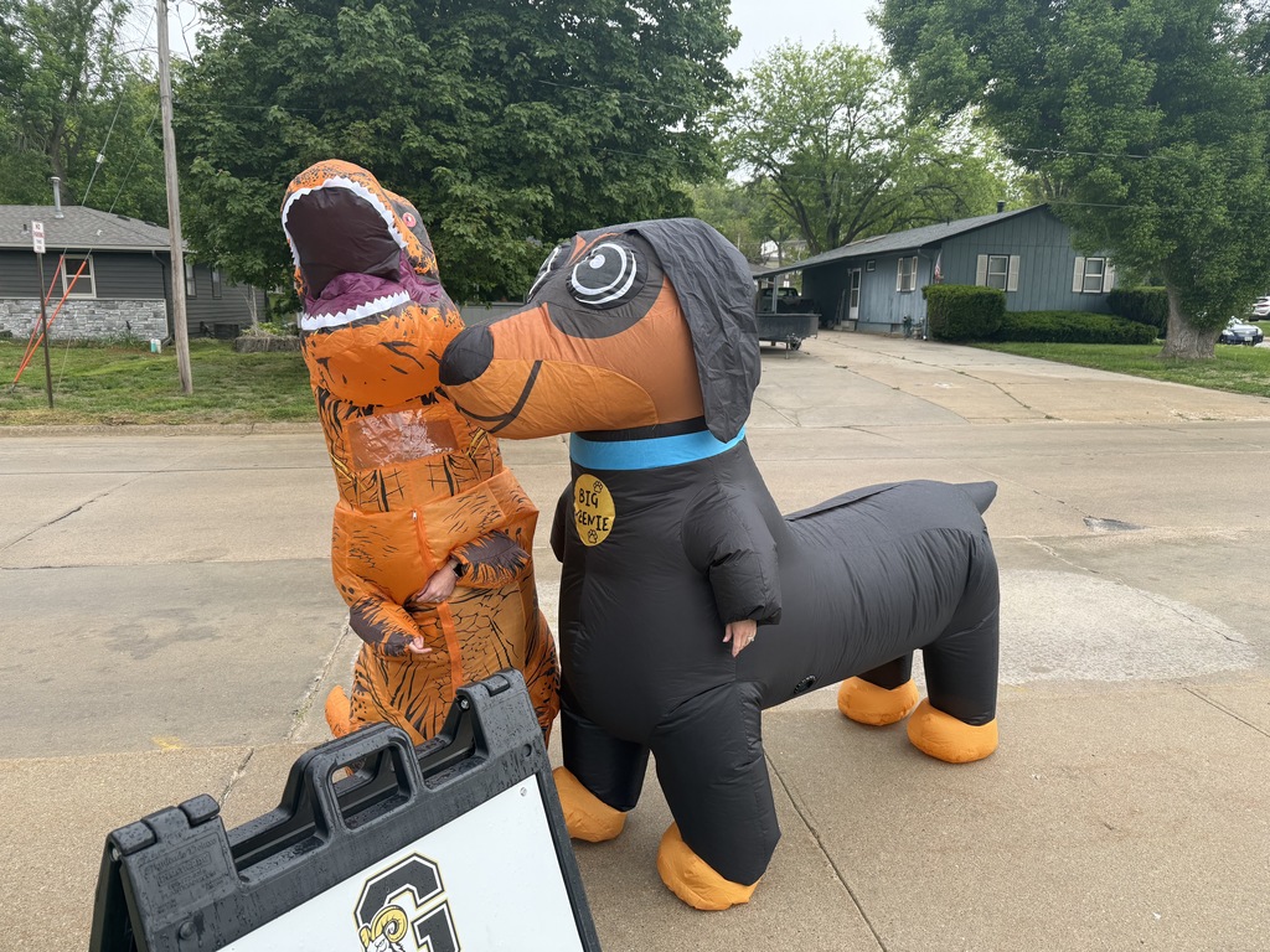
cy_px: 476
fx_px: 881
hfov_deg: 71.6
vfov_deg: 56.8
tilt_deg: -11.0
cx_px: 635
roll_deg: +0.0
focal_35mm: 24
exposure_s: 1/121
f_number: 1.78
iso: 125
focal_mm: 6.76
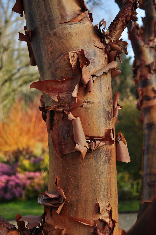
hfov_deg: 29.8
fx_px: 293
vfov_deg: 43.7
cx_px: 78
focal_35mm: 45
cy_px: 118
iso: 200
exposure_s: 1/500
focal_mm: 30
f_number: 5
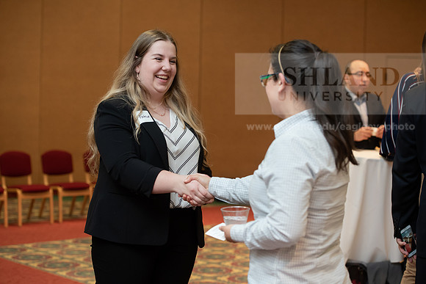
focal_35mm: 70
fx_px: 828
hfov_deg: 28.8
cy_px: 142
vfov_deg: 19.5
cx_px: 213
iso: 1600
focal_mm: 70
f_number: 4
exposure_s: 1/200
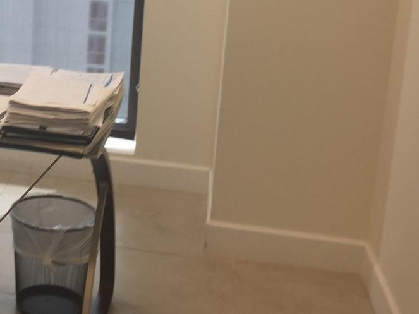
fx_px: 847
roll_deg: -0.3
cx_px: -20
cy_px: 37
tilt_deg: -13.5
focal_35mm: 70
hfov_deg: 26.0
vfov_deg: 20.6
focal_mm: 4.15
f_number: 2.2
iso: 32
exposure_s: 1/60
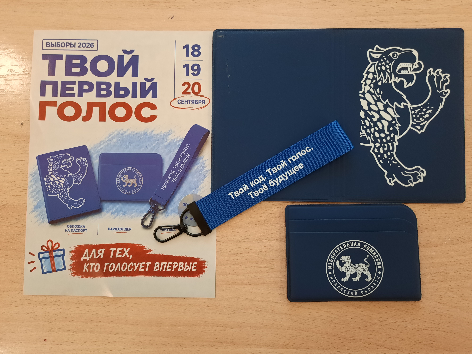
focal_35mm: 25
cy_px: 177
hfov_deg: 69.4
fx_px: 341
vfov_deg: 54.9
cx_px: 236
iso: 320
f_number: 2
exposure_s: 1/50
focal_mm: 4.6
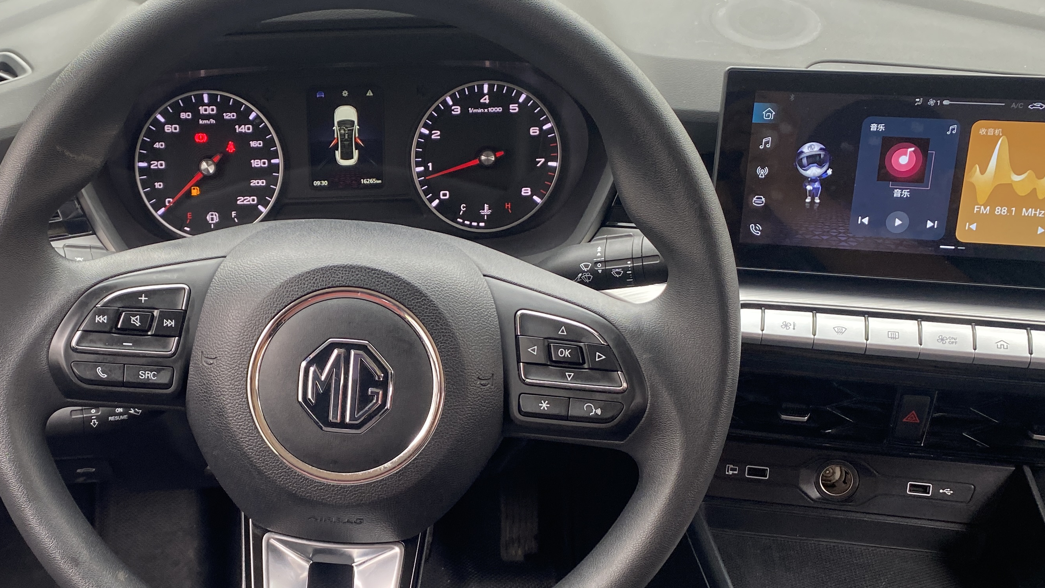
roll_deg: +4.4
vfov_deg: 27.6
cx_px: 330
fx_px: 1191
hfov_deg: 46.4
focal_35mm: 43
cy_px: 380
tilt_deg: -31.8
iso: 80
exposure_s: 1/121
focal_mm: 4.25
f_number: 1.8
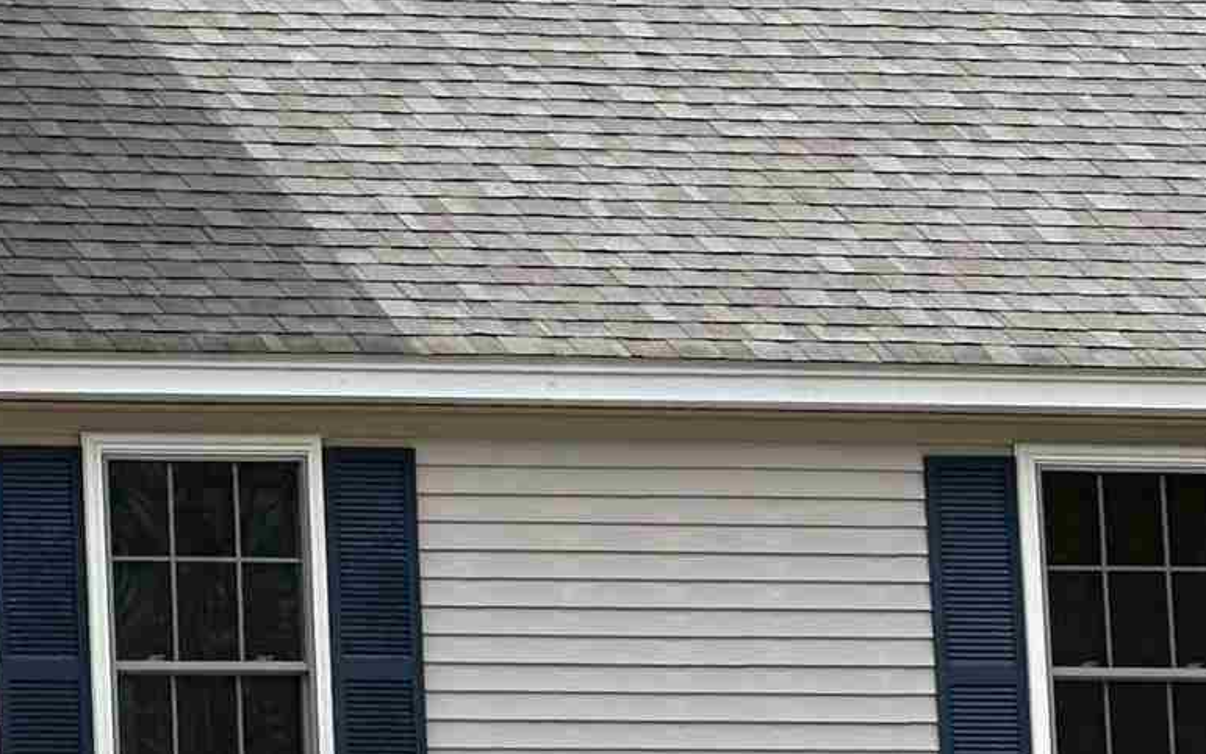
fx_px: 10683
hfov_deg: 6.4
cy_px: 513
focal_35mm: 325
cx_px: -773
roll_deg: +0.6
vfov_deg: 4.0
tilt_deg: +5.9
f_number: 2.8
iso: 32
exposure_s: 1/494
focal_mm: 9
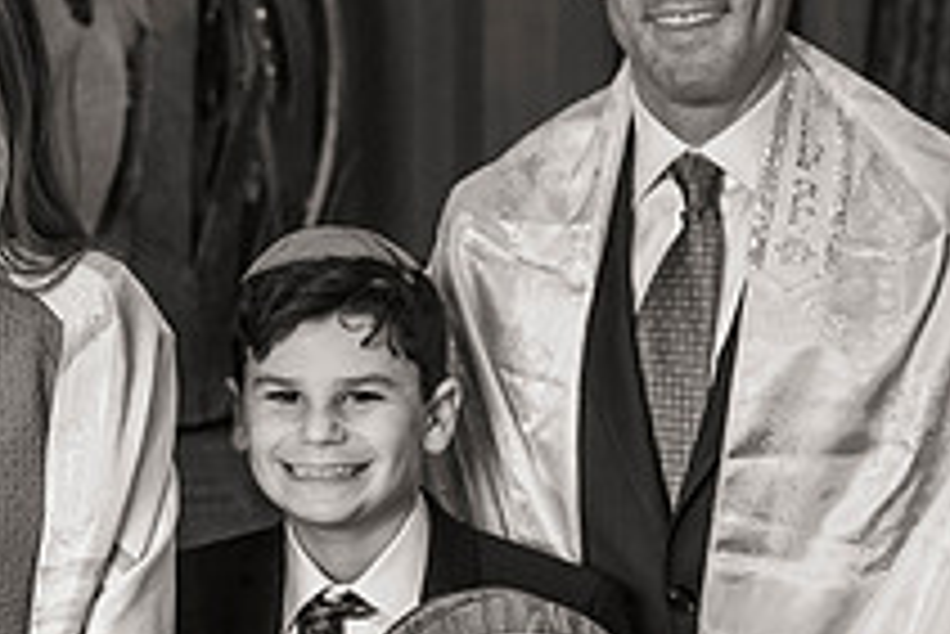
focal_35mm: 95
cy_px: 255
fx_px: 2509
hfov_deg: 20.3
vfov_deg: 14.4
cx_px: -139
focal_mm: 32
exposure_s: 1/200
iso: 800
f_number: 4
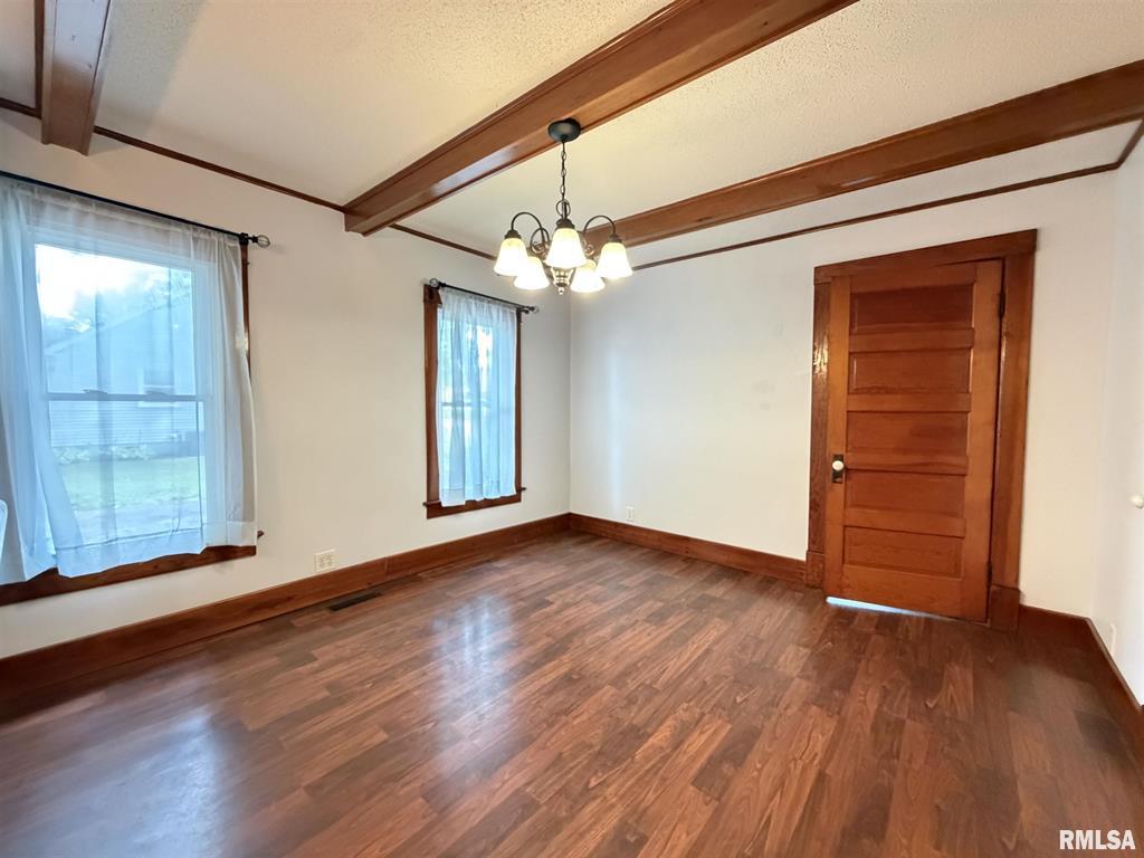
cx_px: 572
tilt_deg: -4.0
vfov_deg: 85.7
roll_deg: -0.7
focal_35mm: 14
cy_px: 429
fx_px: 463
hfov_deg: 102.1
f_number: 2.2
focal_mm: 2.22
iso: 1000
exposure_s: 1/60
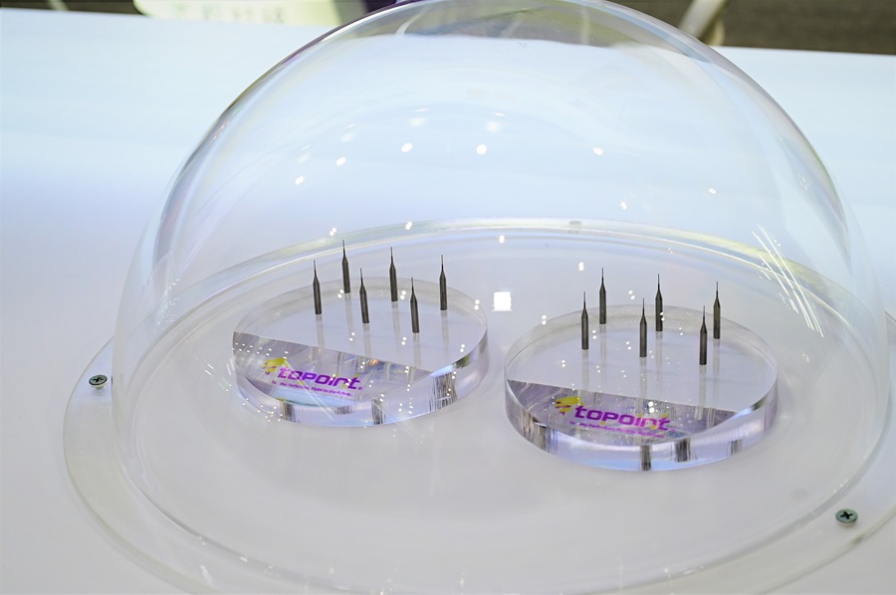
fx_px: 1144
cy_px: 298
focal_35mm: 46
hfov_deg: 42.8
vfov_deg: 29.2
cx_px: 448
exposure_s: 1/100
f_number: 8
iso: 1000
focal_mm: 46
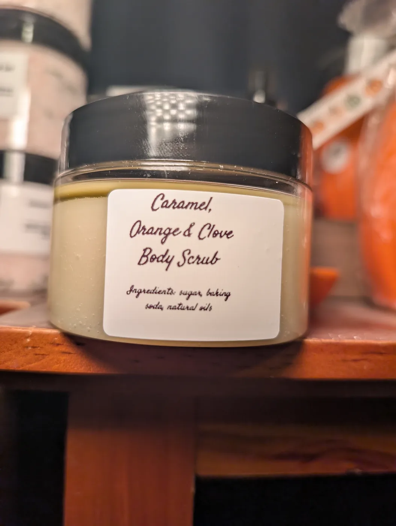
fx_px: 365
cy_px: 263
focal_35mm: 24
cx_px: 198
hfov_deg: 56.9
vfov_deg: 71.5
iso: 23
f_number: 1.68
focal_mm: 6.9
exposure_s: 1/51.8
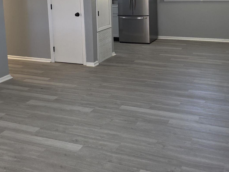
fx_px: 298
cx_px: 131
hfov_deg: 42.0
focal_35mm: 45
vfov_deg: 30.8
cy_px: 18
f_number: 1.7
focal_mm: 6.3
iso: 100
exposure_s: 1/60
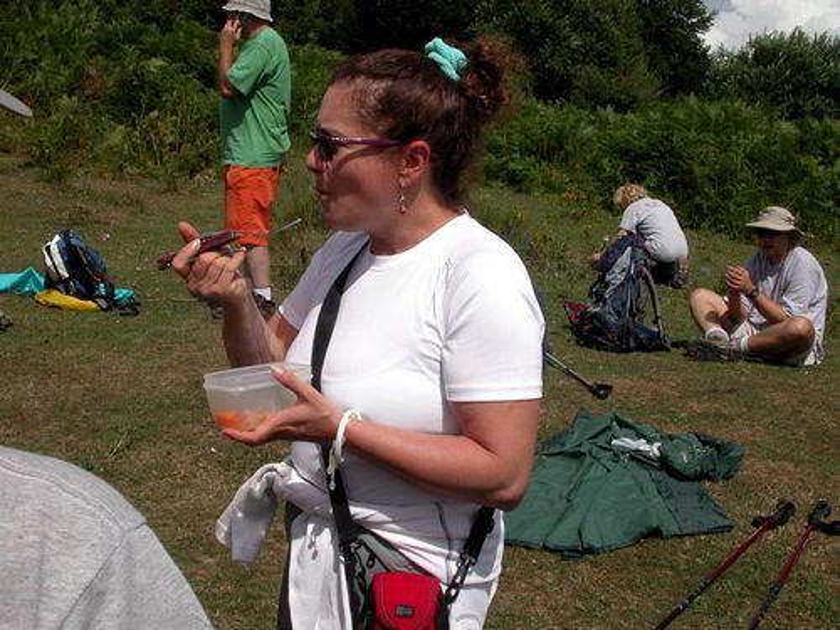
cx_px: 420
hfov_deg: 38.9
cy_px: 315
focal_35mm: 49
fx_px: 1189
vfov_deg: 29.7
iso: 100
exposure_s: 1/722
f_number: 8.1
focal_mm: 10.2
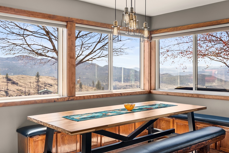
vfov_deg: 35.1
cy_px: 67
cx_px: 113
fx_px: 242
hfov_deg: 50.7
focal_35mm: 38
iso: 125
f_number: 4.5
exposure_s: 1/6
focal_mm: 30
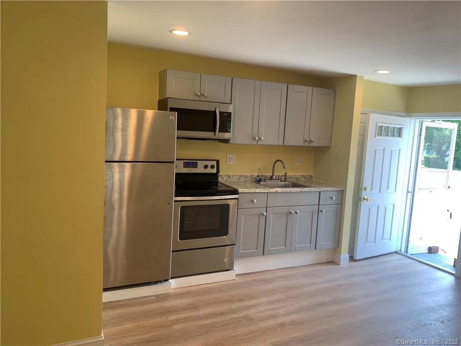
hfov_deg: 67.3
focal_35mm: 26
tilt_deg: -3.9
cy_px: 173
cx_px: 230
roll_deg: -2.9
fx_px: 346
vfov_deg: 53.1
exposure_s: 1/120
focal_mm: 4.25
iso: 64
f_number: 1.8
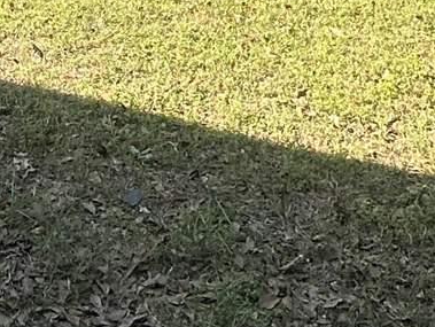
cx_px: 33
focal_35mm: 85
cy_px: -197
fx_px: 1069
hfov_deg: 22.4
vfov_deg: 15.7
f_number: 2.2
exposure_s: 1/678
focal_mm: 2.22
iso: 40
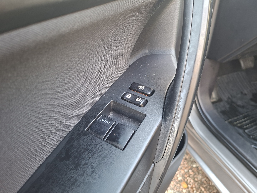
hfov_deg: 73.9
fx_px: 171
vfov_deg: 58.9
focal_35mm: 23
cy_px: 96
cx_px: 128
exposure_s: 1/33
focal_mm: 5.54
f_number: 1.8
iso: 250
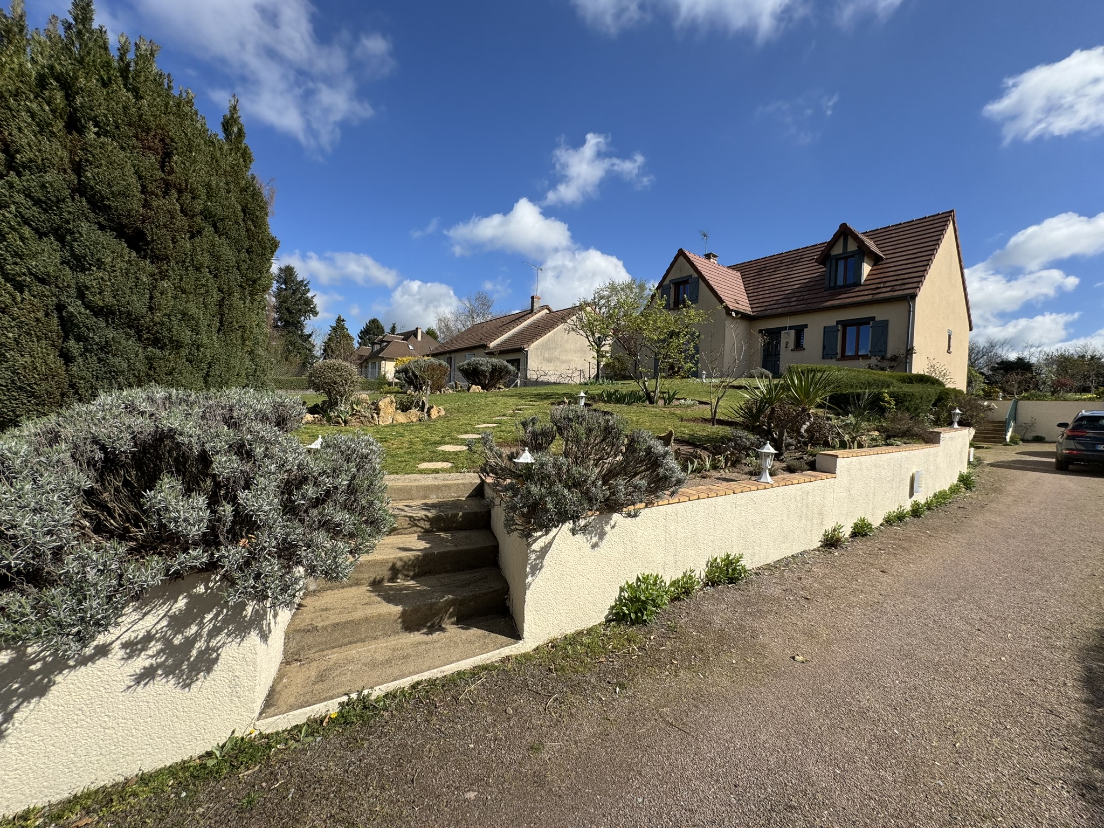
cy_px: 414
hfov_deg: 102.1
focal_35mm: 14
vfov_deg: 85.7
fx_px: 446
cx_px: 552
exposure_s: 1/2494
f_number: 2.2
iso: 50
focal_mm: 2.22
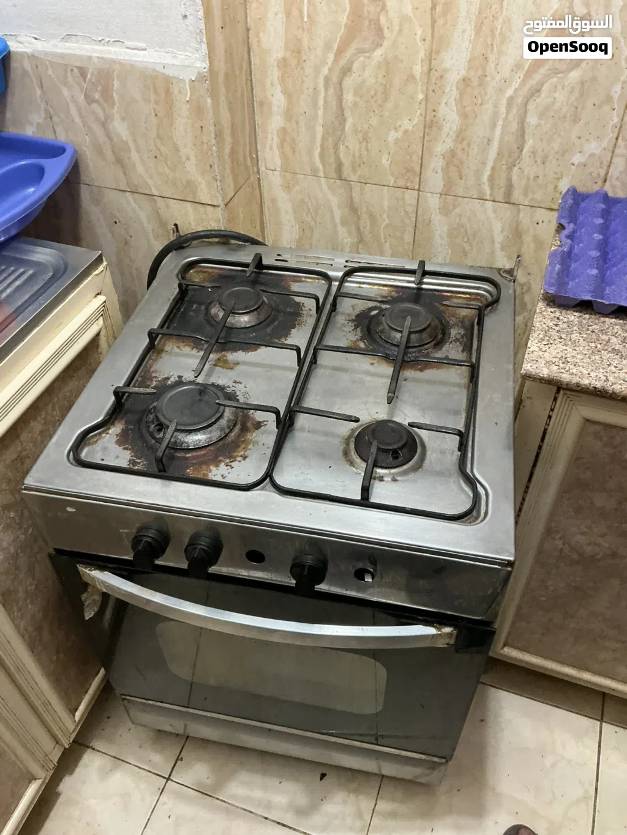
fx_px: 700
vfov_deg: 61.7
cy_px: 418
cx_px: 314
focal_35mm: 29
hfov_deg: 48.2
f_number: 1.8
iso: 200
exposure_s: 1/60
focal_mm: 3
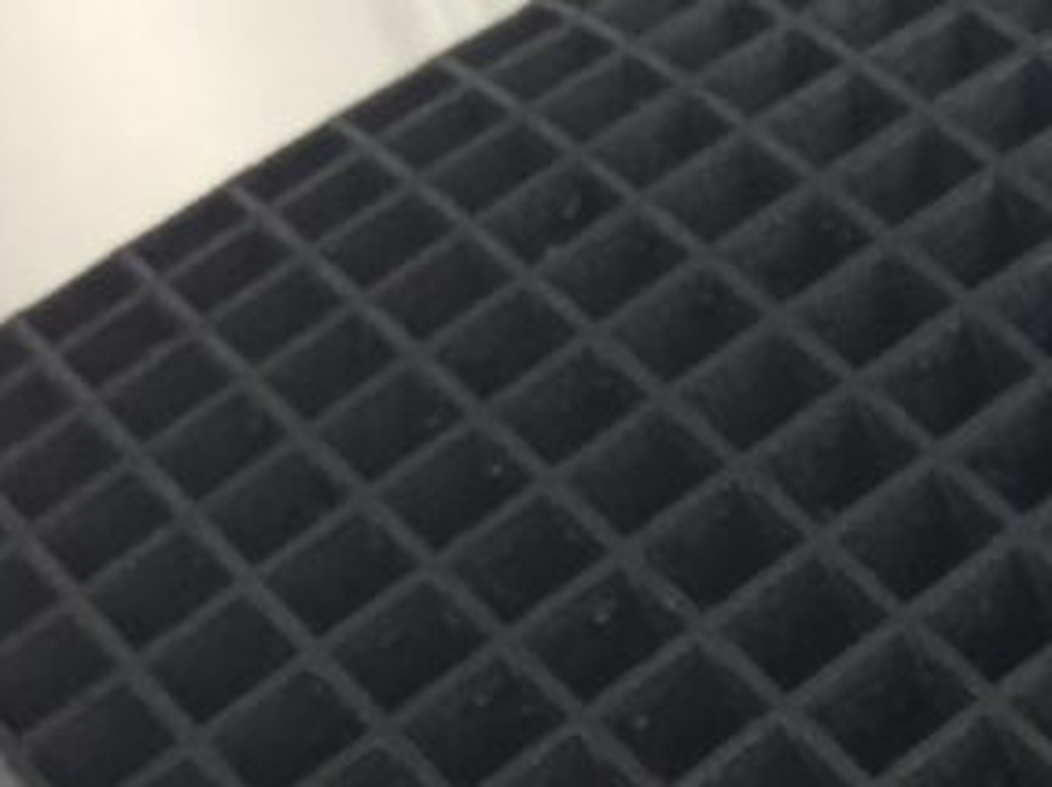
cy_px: 706
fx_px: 3371
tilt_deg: -52.3
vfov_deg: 13.2
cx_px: 1729
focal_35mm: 111
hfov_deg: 15.8
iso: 100
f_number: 2.4
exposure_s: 1/33
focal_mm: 3.3
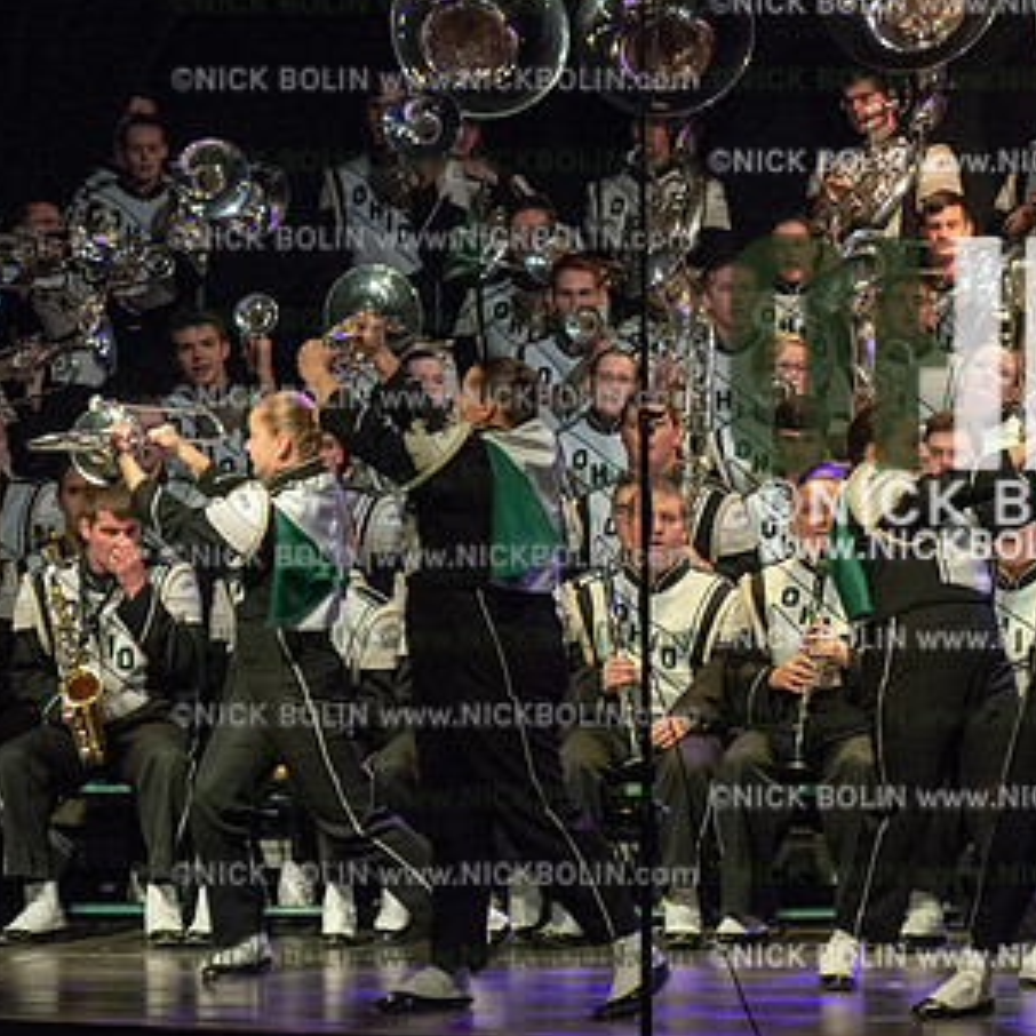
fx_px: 10768
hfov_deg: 5.5
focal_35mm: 318
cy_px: 398
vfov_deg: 5.5
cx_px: 971
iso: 8000
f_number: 5.6
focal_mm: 195
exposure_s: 1/400
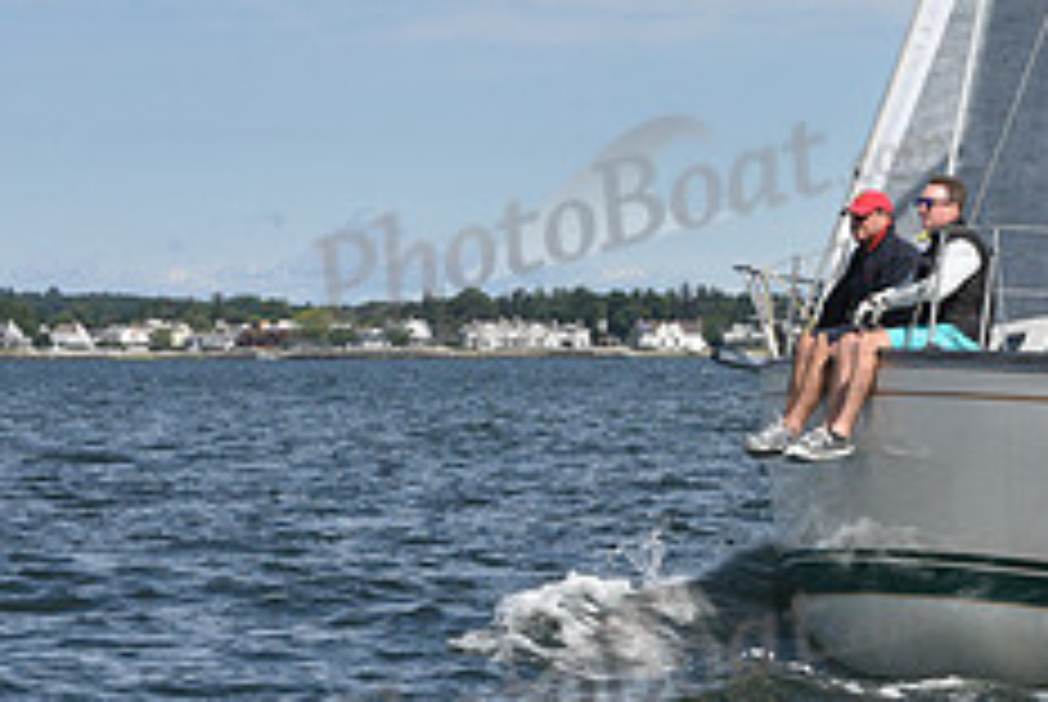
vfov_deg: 7.9
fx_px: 5072
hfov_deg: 11.6
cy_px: 380
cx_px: 1183
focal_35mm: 174
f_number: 10
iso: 320
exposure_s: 1/1000
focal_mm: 70
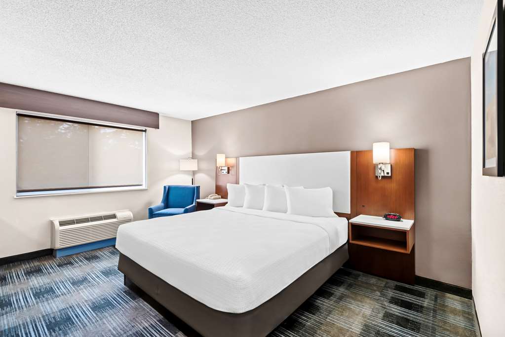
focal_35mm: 16
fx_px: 225
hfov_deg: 96.7
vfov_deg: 73.8
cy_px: 168
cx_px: 252
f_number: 9
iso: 160
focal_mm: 16
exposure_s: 1.6
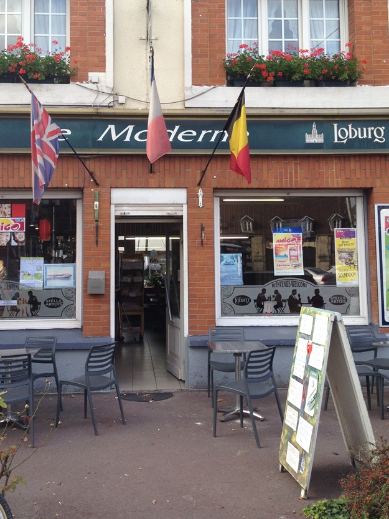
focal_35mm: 43
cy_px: 216
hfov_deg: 33.6
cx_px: 170
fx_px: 644
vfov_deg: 43.7
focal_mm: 4.28
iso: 50
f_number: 2.4
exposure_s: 1/378
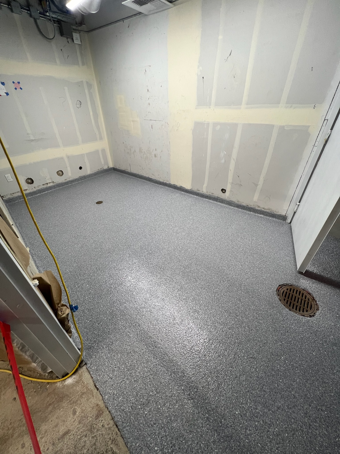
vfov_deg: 106.2
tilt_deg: -35.2
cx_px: 170
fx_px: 170
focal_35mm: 13
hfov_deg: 89.9
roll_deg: +2.4
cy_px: 227
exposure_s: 1/120
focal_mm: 1.57
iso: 100
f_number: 1.8
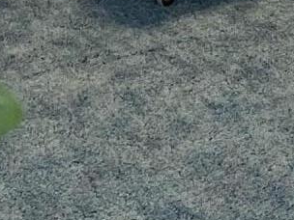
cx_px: 247
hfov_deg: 11.5
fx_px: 1452
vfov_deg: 7.7
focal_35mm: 171
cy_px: -402
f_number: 1.6
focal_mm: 4.2
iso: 200
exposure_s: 1/60
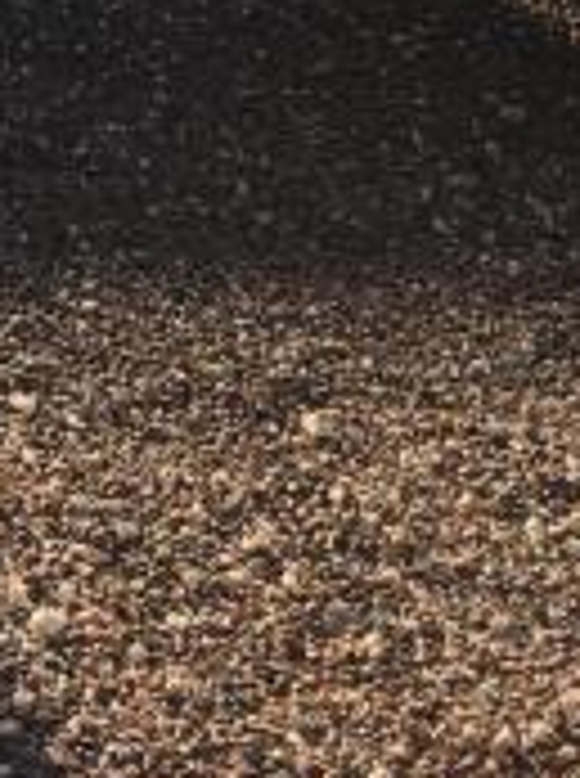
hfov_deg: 10.7
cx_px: -477
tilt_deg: -9.5
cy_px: -531
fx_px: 2893
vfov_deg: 13.9
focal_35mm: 129
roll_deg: -1.2
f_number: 2.2
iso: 25
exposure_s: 1/810
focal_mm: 4.15
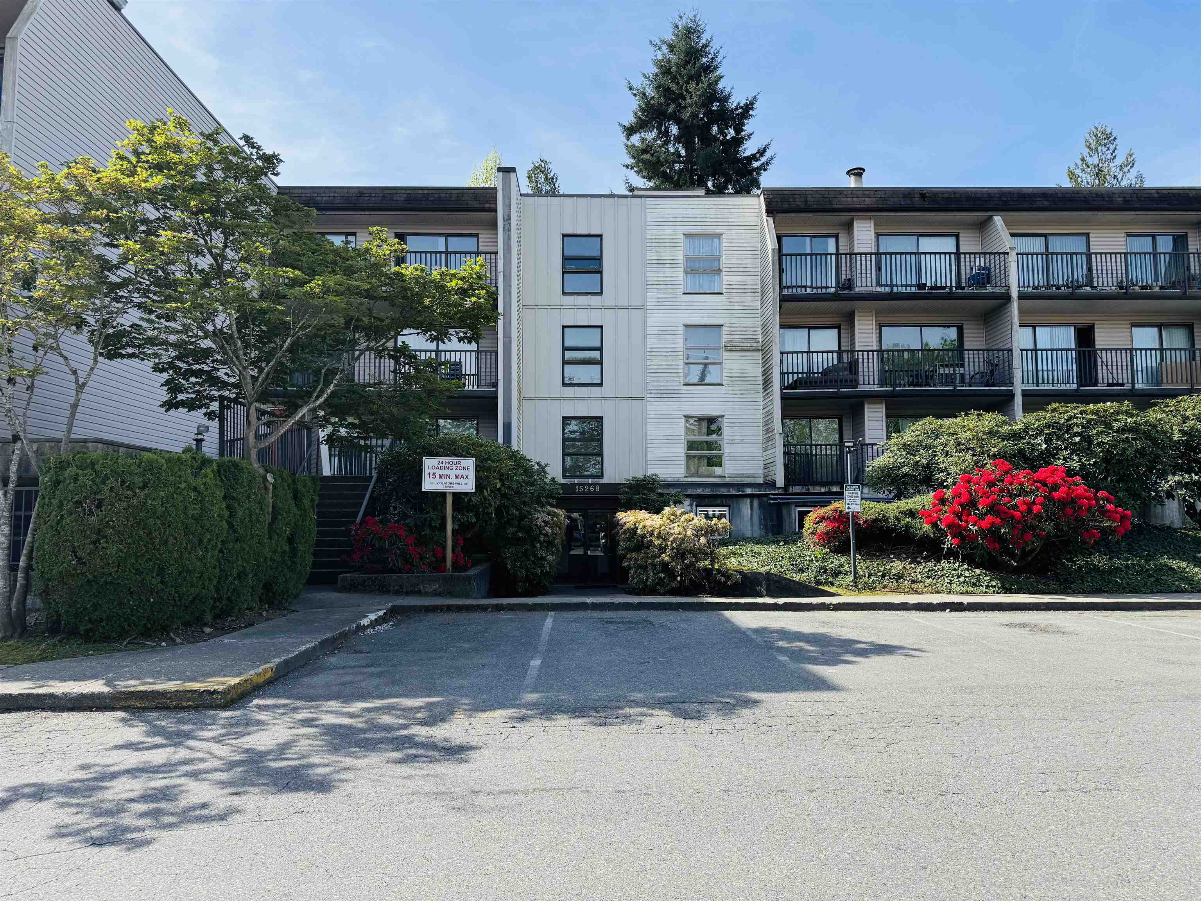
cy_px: 450
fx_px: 833
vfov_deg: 56.8
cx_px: 600
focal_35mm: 24
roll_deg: +0.6
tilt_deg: +4.8
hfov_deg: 71.6
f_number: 1.78
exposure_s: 1/3247
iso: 80
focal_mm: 6.76
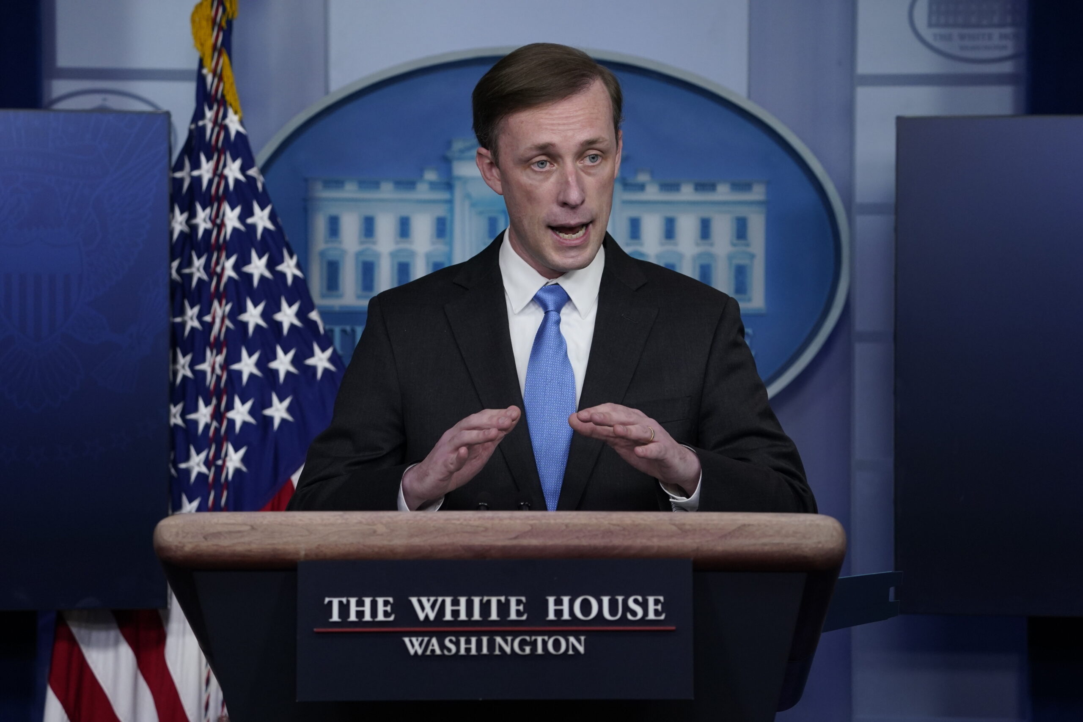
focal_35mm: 216
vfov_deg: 6.4
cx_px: 542
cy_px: 361
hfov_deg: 9.5
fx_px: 6498
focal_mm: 216
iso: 2000
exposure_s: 1/320
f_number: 6.3
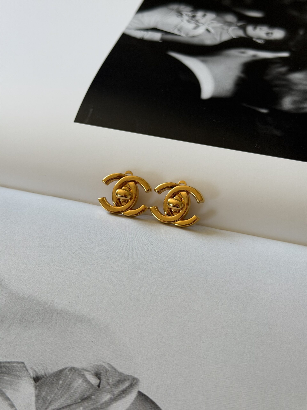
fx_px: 568
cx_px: 154
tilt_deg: -50.7
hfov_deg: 30.3
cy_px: 205
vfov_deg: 39.7
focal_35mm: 48
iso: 50
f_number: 1.78
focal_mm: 6.76
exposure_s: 1/200
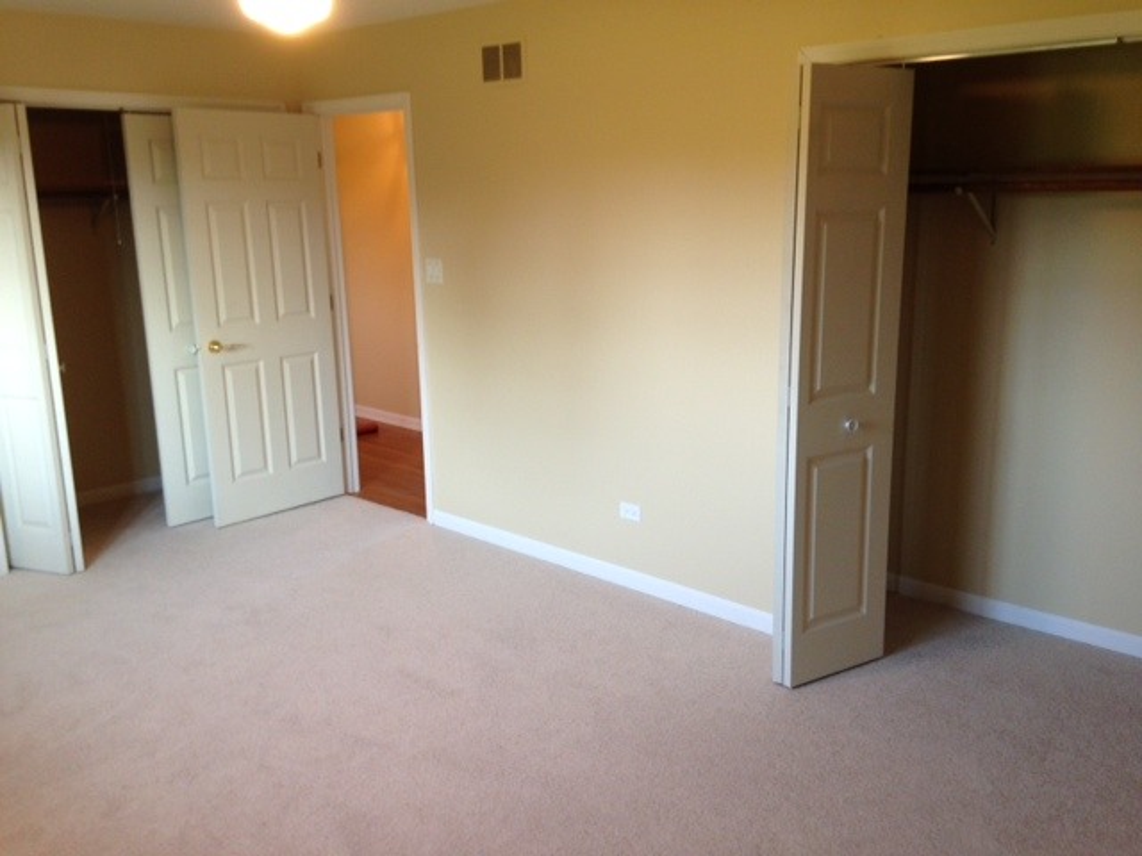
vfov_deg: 42.9
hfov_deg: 55.4
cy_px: 428
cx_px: 571
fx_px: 1089
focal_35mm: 33
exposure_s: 1/20
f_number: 2.4
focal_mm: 4.12
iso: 64
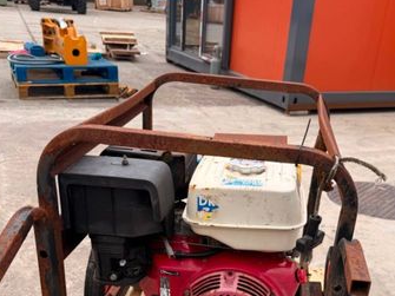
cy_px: 259
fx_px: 490
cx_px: 229
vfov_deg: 32.1
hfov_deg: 43.7
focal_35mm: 43
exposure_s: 1/1437
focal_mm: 6.76
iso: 80
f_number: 1.78
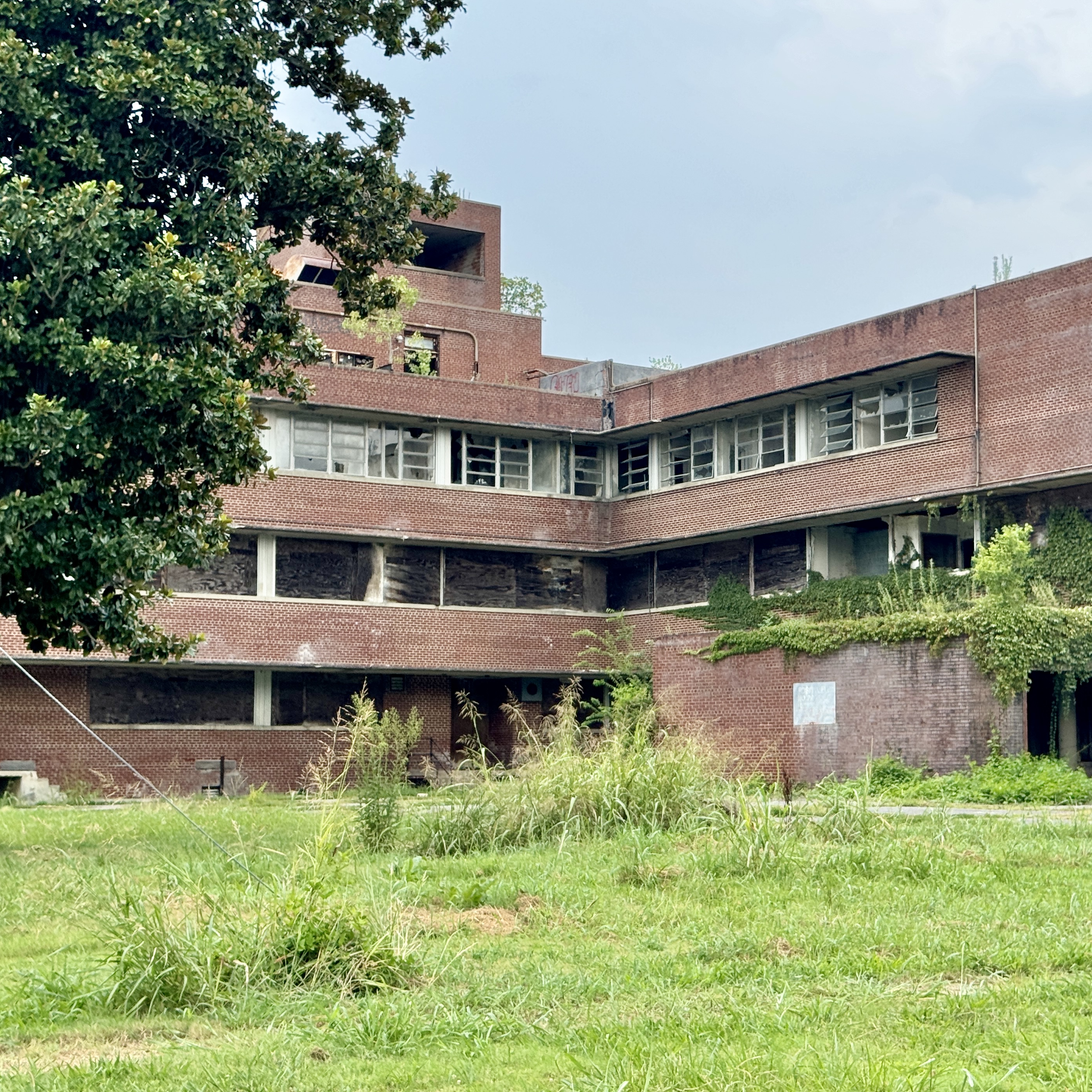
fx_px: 2177
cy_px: 542
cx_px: 707
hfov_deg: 28.0
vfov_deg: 28.2
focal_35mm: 61
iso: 64
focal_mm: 6.76
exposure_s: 1/257
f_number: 1.78
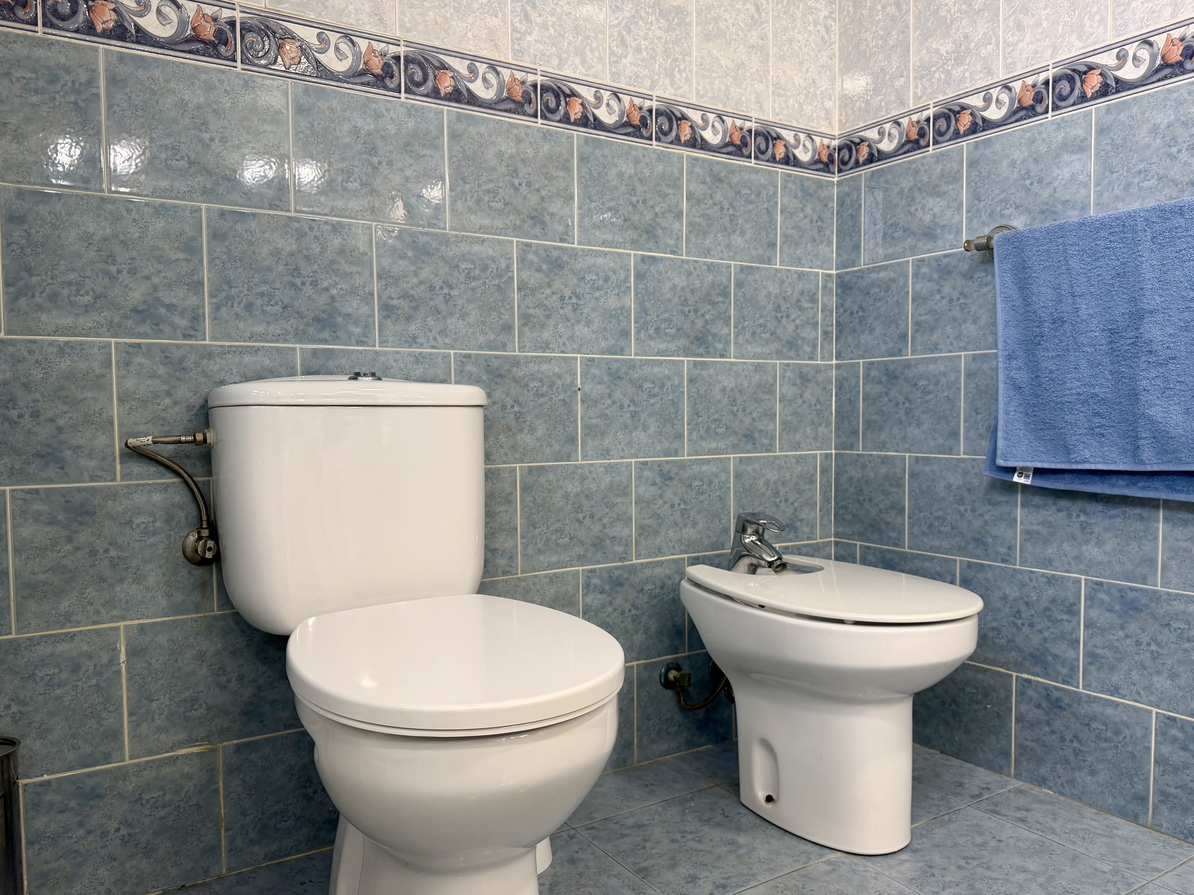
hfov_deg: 67.3
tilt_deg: -3.1
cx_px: 618
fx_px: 897
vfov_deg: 53.1
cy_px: 452
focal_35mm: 26
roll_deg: +0.7
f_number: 1.78
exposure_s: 1/100
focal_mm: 6.76
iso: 125
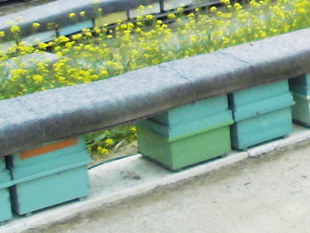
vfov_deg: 10.8
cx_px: 776
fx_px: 1192
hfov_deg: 11.7
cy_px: -91
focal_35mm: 133
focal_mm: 4.3
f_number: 7.3
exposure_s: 1/200
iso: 80
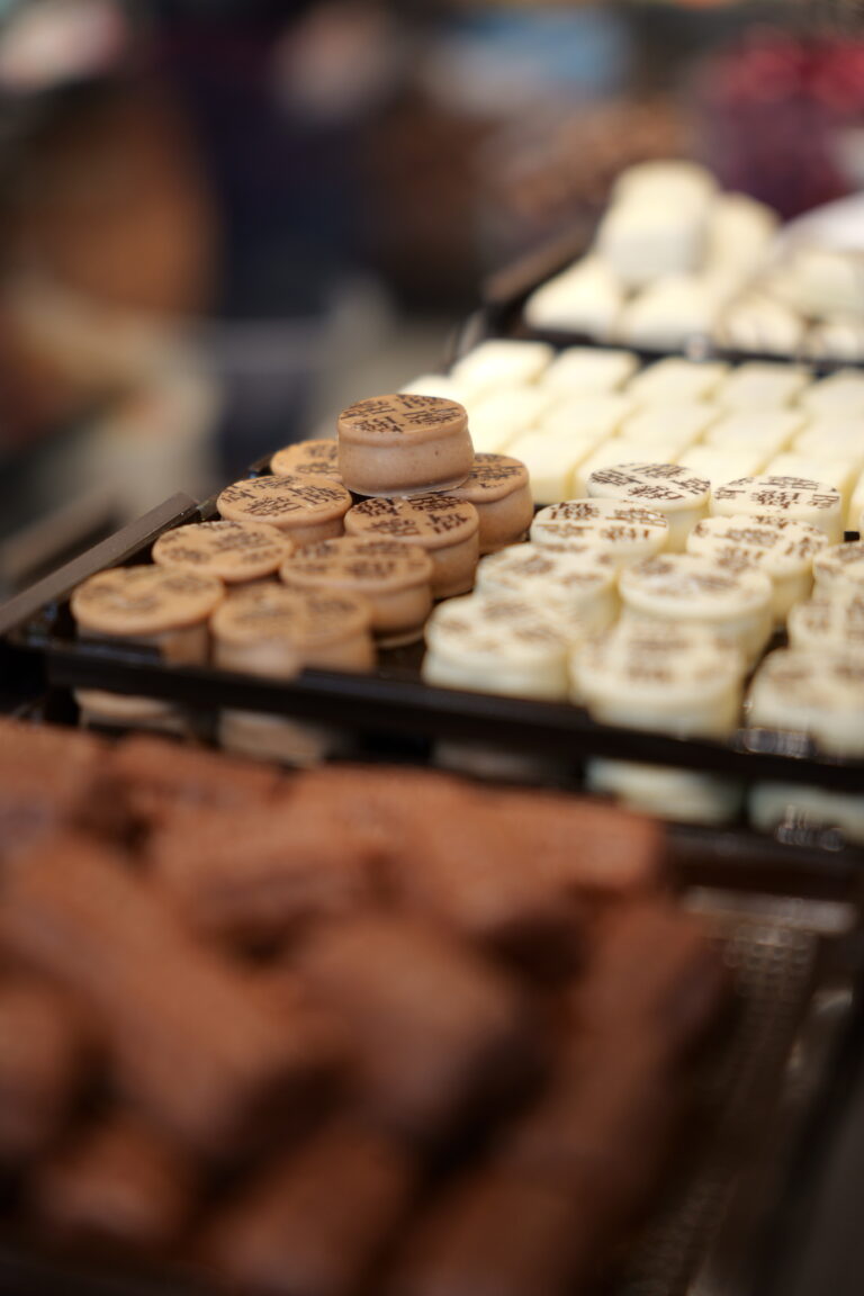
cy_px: 648
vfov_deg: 32.9
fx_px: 2196
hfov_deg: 22.3
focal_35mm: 61
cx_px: 432
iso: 640
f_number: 2.8
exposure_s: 1/80
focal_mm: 61
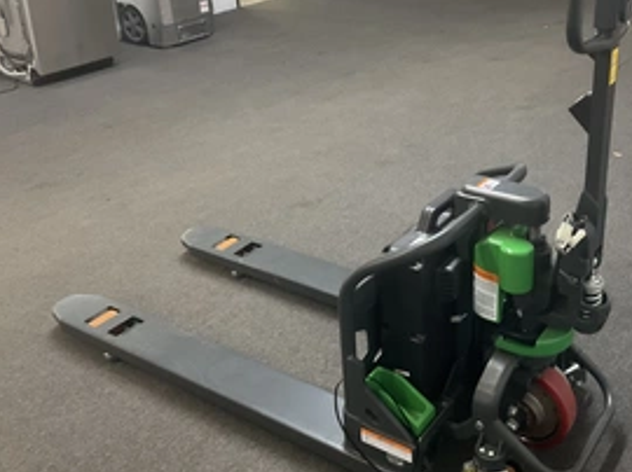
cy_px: 159
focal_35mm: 43
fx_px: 784
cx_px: 384
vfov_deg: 33.3
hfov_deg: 43.6
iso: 250
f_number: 1.8
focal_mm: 3
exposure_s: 1/30
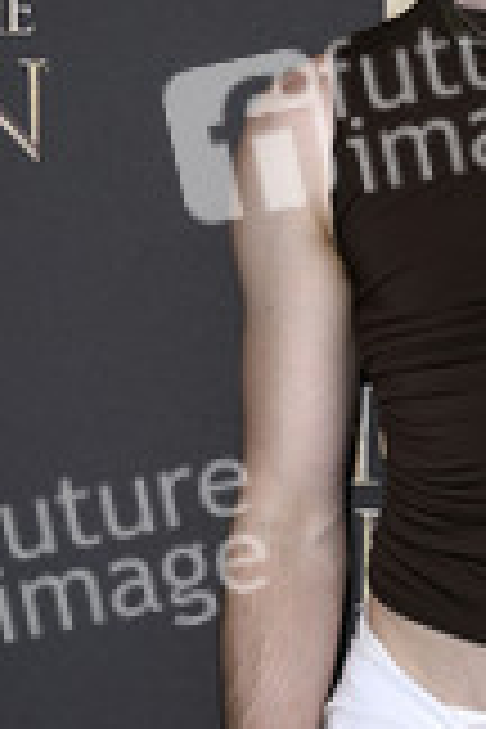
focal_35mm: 193
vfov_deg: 10.7
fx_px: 3908
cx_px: 526
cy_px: 342
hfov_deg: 7.1
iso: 200
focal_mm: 78
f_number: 6.3
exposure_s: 1/250
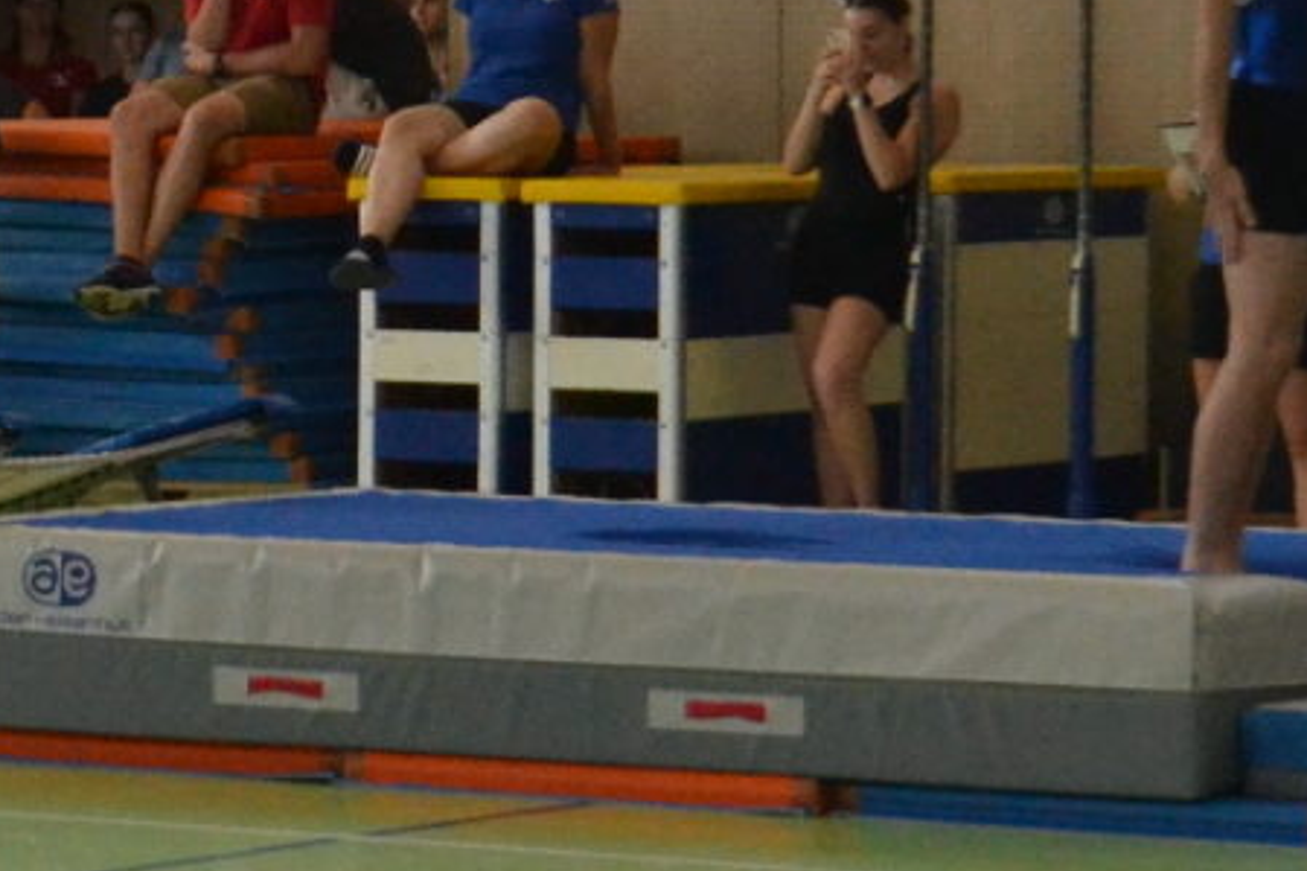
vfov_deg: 6.3
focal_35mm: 219
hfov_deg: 9.3
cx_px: -175
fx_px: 7948
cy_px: 39
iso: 2000
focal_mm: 32
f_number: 4.8
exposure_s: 1/500
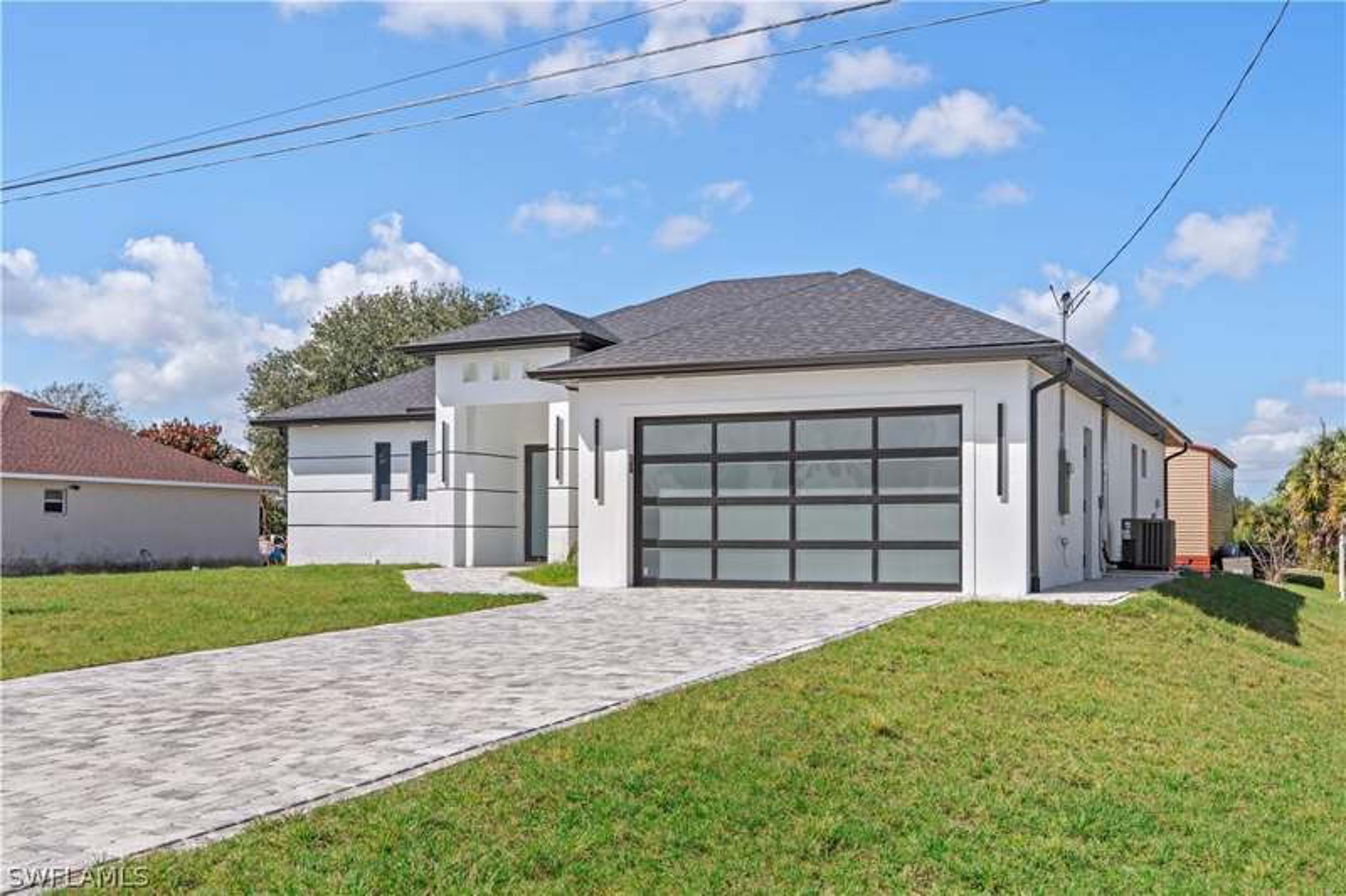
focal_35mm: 35
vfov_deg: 37.8
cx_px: 673
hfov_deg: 54.4
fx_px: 1308
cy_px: 448
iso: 100
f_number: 10
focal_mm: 35
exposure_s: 1/250
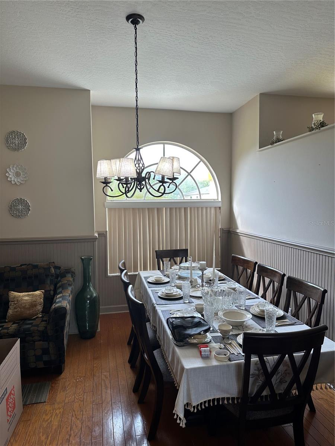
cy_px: 223
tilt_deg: -2.9
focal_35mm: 24
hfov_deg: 56.8
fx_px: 310
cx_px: 168
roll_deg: +0.2
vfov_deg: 71.6
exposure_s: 1/120
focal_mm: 6.86
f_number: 1.78
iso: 64
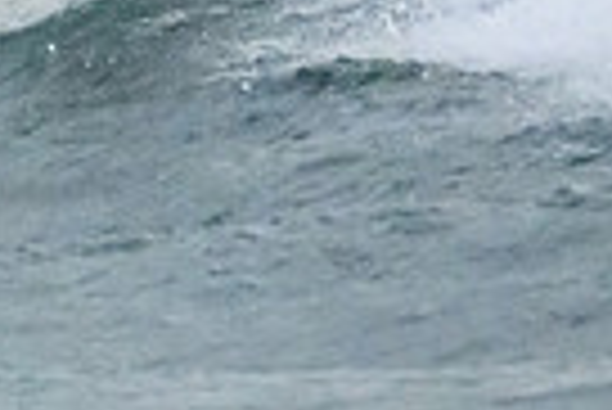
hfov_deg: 0.5
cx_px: -414
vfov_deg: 0.3
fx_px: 72445
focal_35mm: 4257
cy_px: -182
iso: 18000
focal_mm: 1000
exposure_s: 1/4000
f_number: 11
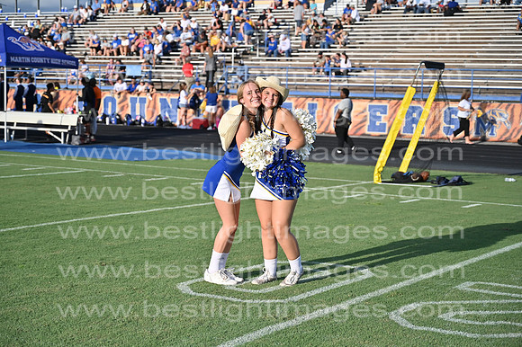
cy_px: 174
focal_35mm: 70
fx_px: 1014
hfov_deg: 28.9
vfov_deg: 19.4
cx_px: 261
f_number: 4
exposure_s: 1/8000
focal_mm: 70
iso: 500
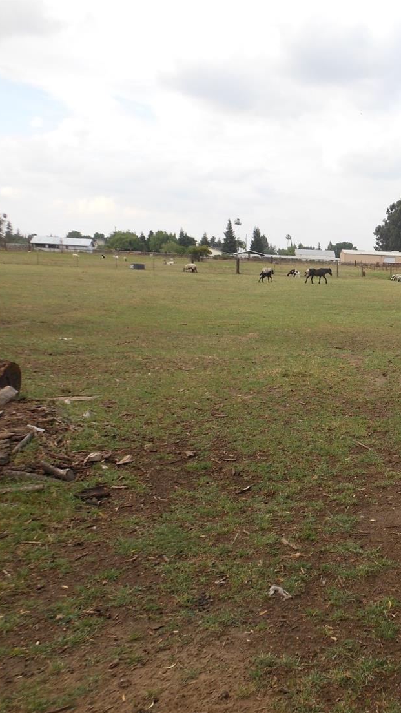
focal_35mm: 37
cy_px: 360
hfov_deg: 28.9
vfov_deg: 54.0
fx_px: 699
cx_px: 444
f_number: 3.2
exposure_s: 1/400
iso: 80
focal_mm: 4.5
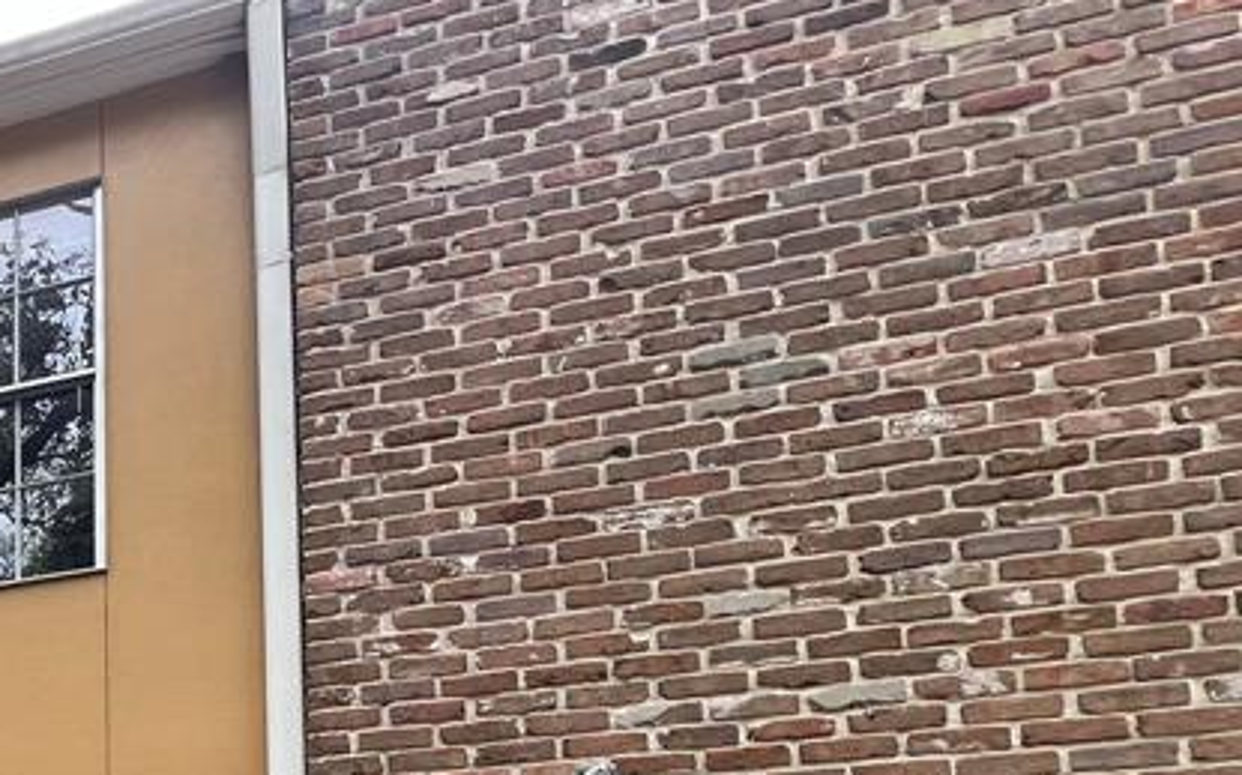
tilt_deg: +6.6
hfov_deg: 40.4
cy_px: 1083
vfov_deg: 28.3
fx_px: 1150
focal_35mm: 34
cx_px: -239
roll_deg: -0.7
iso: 32
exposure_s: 1/204
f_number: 1.8
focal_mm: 1.57
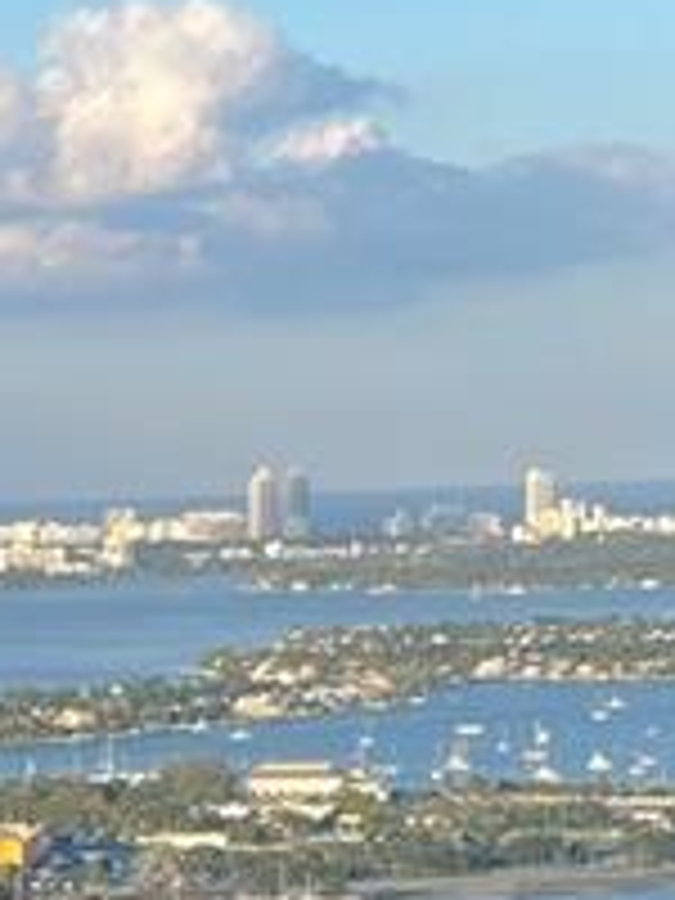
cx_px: -459
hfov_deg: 9.2
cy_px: 1526
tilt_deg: -13.7
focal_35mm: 156
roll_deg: +1.8
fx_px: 4056
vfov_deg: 11.8
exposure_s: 1/1401
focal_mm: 4.2
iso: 32
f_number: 1.6
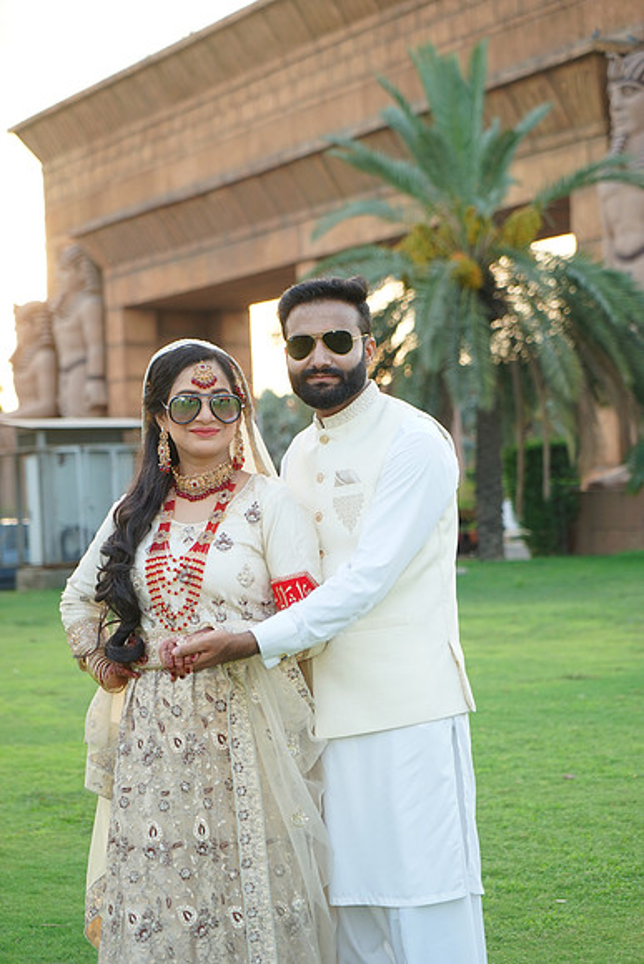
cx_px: 322
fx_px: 1877
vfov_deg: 28.8
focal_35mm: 70
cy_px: 482
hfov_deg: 19.5
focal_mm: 70
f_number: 4
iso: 400
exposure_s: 1/200
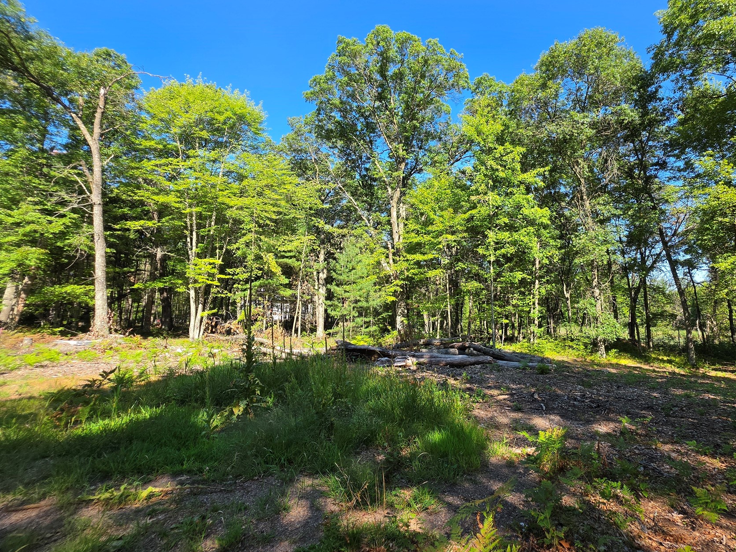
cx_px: 430
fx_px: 340
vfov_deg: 78.0
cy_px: 259
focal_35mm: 16
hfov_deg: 93.6
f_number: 1.9
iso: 32
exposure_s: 1/557
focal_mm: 2.2
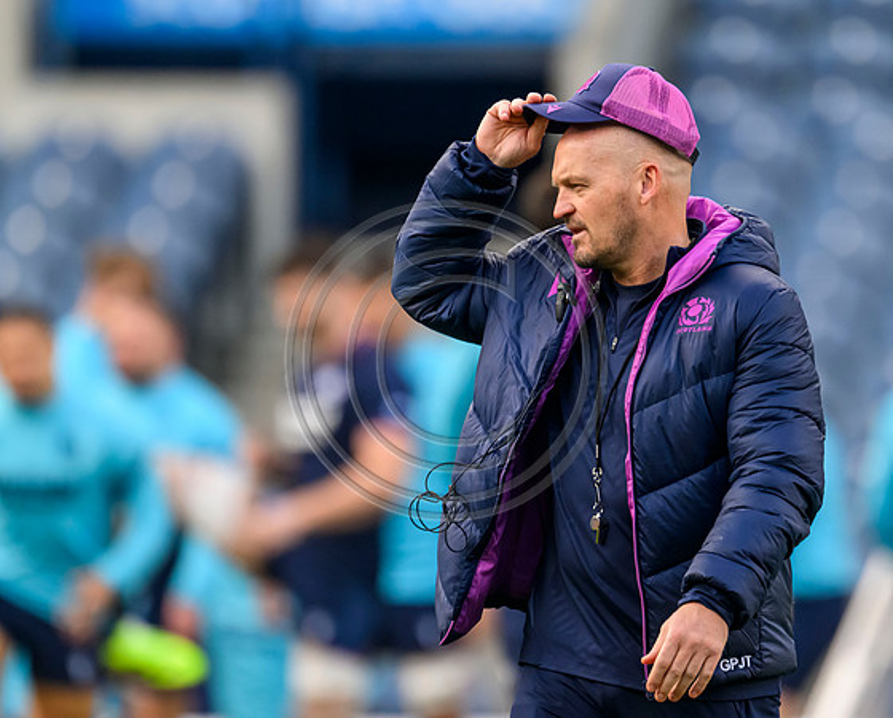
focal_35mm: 1025
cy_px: 302
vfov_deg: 1.5
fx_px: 27146
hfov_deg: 1.9
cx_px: 623
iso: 3200
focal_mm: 784
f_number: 5.6
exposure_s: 1/1250
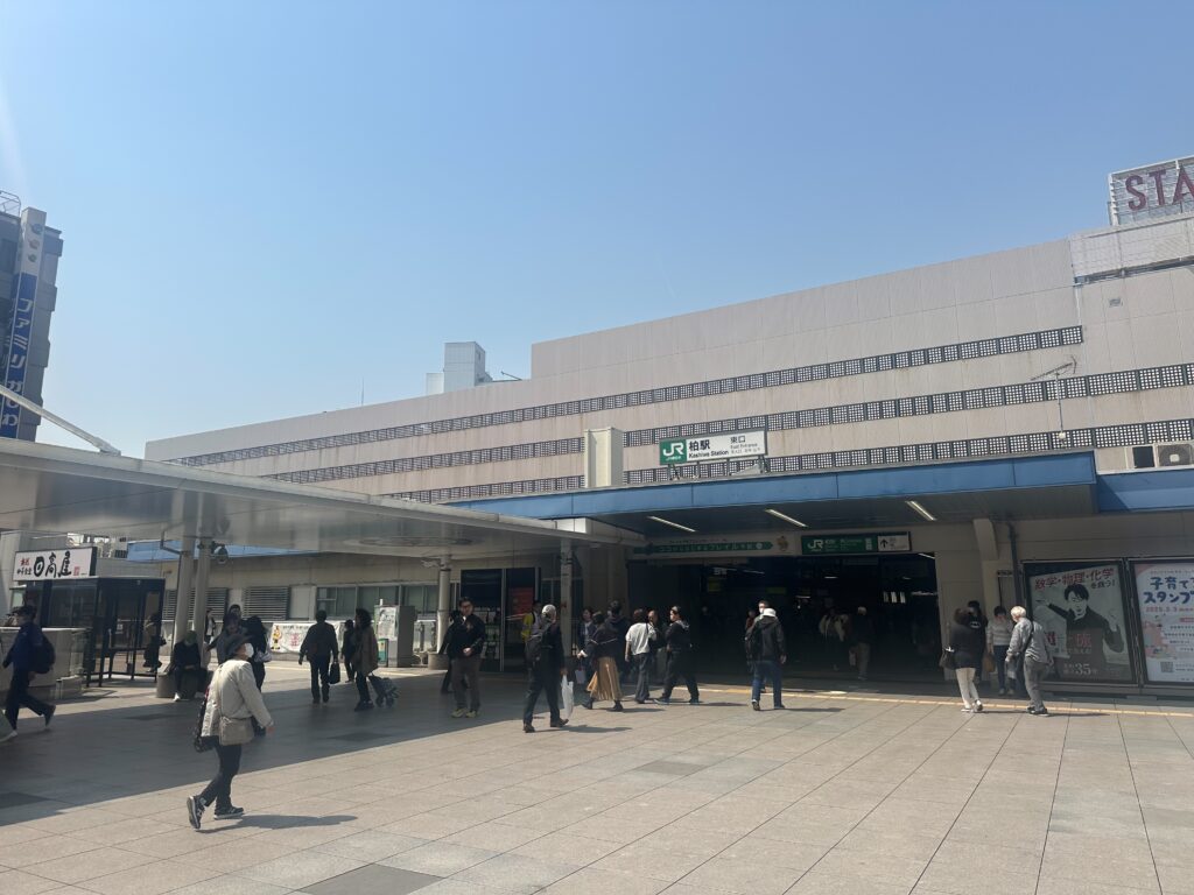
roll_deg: -0.7
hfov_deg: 71.6
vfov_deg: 56.8
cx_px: 597
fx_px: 828
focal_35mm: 24
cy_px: 448
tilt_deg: +12.0
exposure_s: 1/8197
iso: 80
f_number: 1.78
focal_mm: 6.86
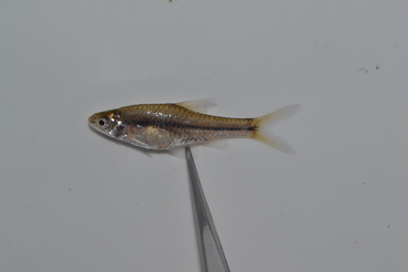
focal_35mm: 82
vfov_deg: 16.6
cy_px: 136
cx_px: 204
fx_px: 935
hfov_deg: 24.6
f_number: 20
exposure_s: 1/100
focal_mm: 55
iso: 100
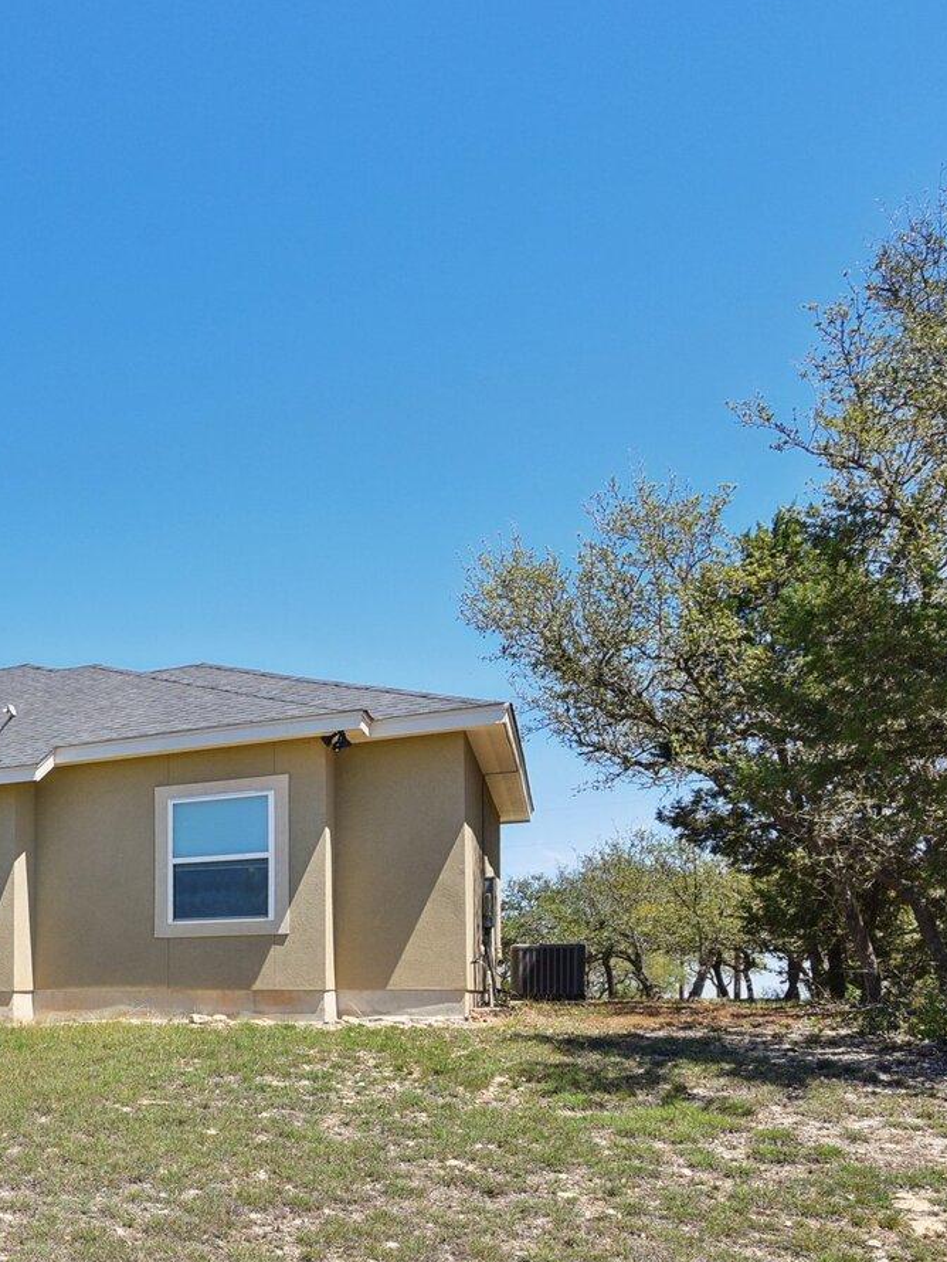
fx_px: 1021
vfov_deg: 63.0
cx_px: -180
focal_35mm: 28
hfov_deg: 37.8
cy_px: 743
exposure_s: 1/400
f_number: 8
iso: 400
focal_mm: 16
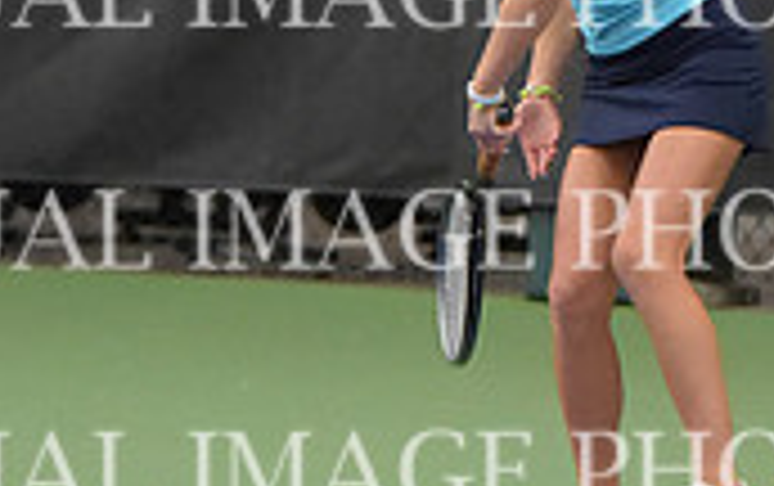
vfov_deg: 3.4
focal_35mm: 384
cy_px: -135
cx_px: 540
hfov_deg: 5.5
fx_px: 8111
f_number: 2.8
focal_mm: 112
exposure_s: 1/1250
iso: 12800
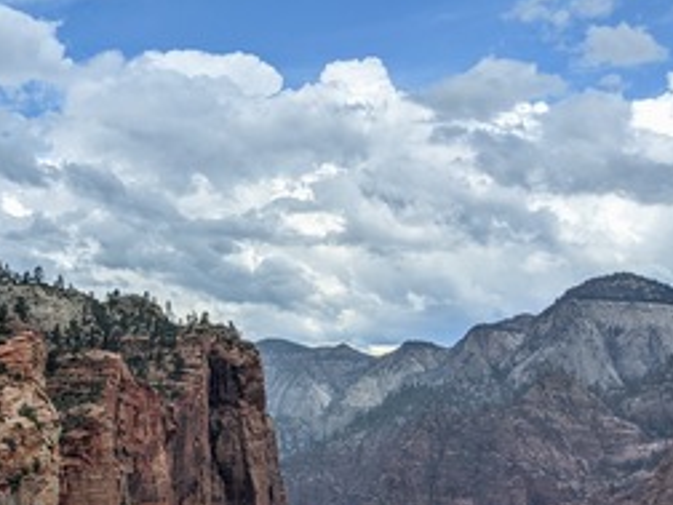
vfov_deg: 23.7
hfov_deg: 30.9
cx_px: 80
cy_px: 465
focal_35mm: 60
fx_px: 1167
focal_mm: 4.38
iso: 60
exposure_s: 1/3344
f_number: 1.73
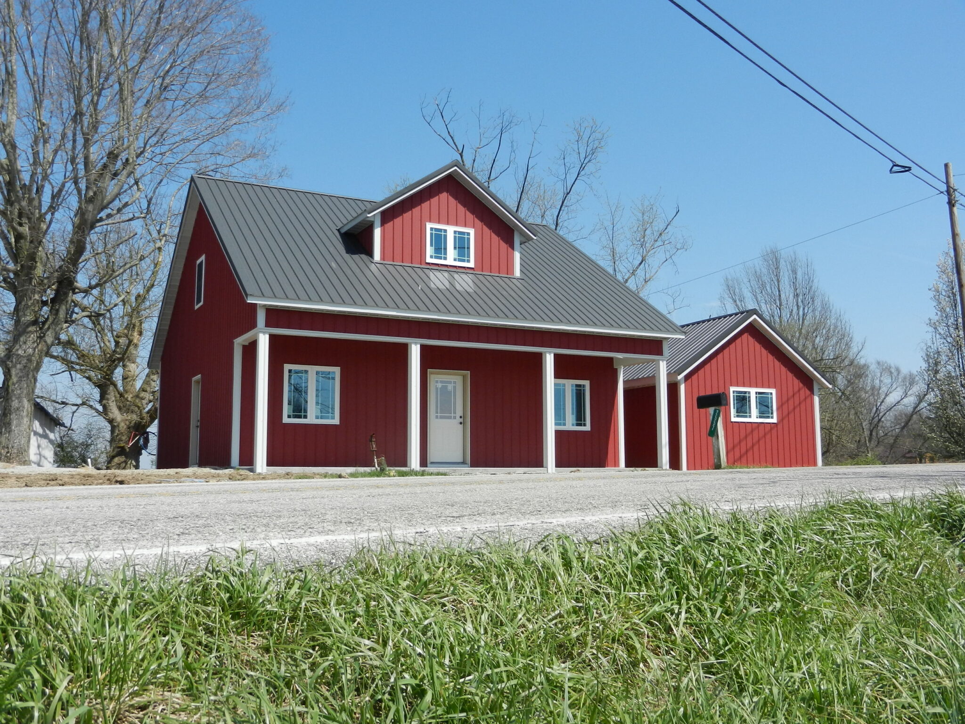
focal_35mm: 33
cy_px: 362
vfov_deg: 42.9
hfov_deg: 55.4
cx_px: 482
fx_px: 920
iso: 160
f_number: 3.8
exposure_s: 1/1600
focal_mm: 5.9
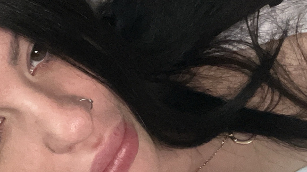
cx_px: 47
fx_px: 627
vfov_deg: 15.7
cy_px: 60
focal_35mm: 77
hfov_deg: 26.8
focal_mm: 2.71
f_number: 2.2
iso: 500
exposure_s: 1/34
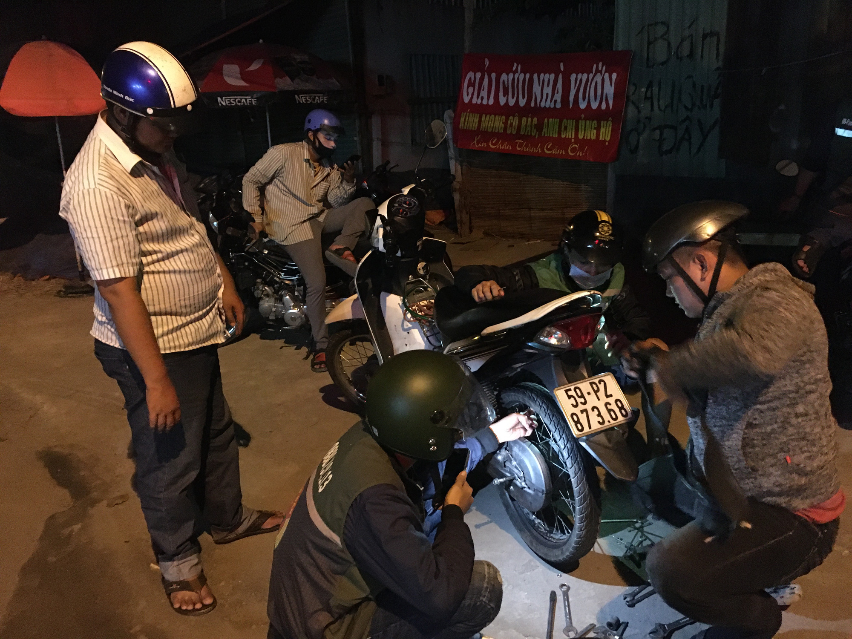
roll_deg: +4.1
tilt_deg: -14.4
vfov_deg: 48.2
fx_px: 714
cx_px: 426
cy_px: 320
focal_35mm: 29
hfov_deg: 61.7
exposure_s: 1/17
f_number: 2.2
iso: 800
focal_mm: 4.15
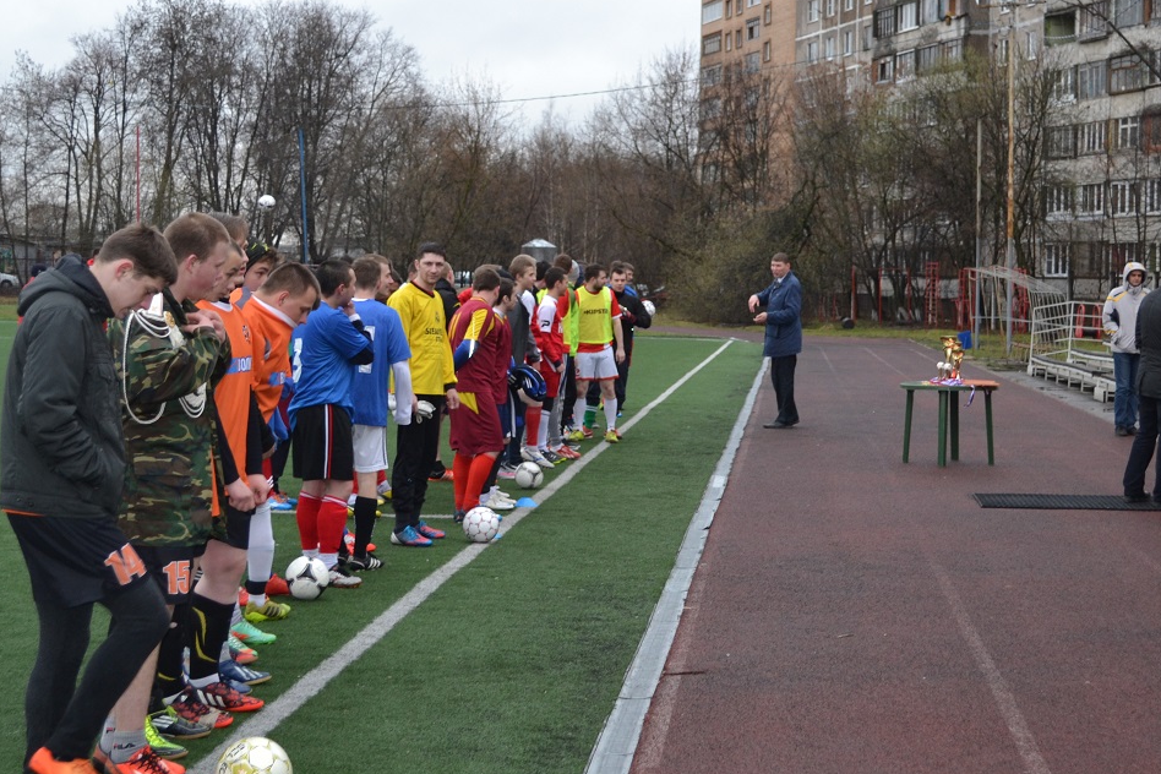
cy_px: 273
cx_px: 626
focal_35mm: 70
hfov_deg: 28.8
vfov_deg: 19.4
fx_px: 2257
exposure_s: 1/125
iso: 400
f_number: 4.8
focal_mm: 32
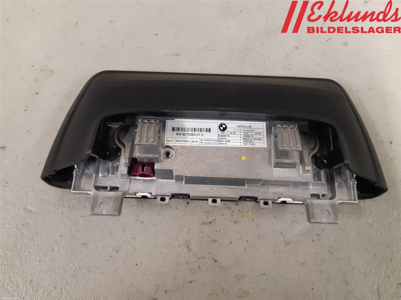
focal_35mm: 26
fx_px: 301
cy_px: 150
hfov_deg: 67.3
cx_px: 200
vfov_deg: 53.1
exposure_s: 1/50
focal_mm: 3.93
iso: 320
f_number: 1.7
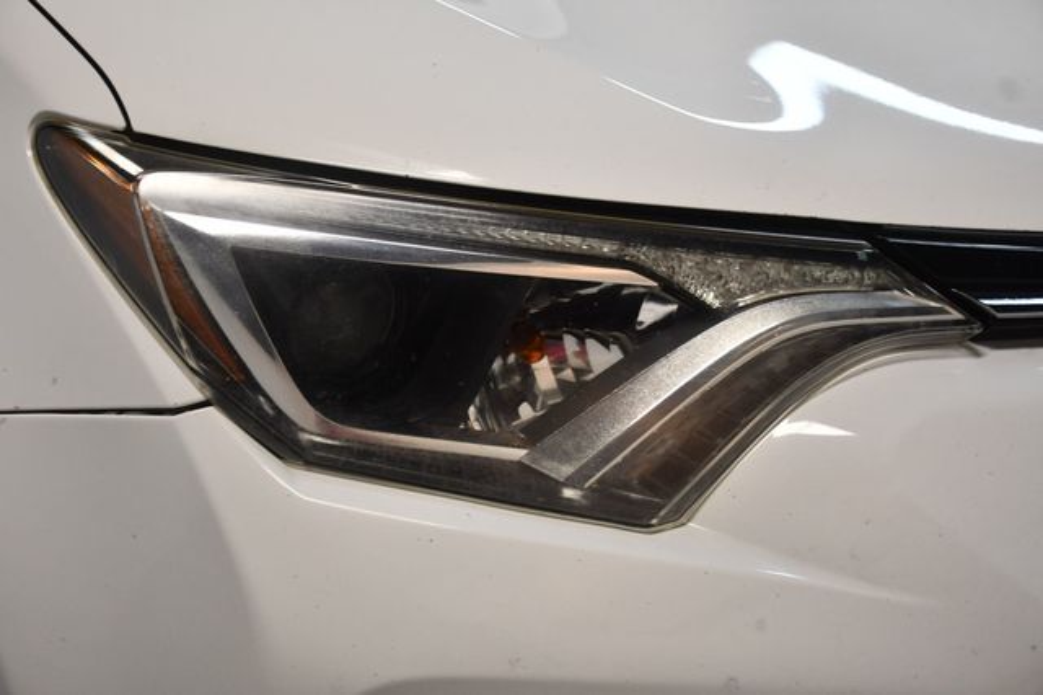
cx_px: 522
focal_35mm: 63
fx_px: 1824
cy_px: 348
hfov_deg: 31.9
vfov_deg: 21.5
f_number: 4.5
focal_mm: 42
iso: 1000
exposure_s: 1/125
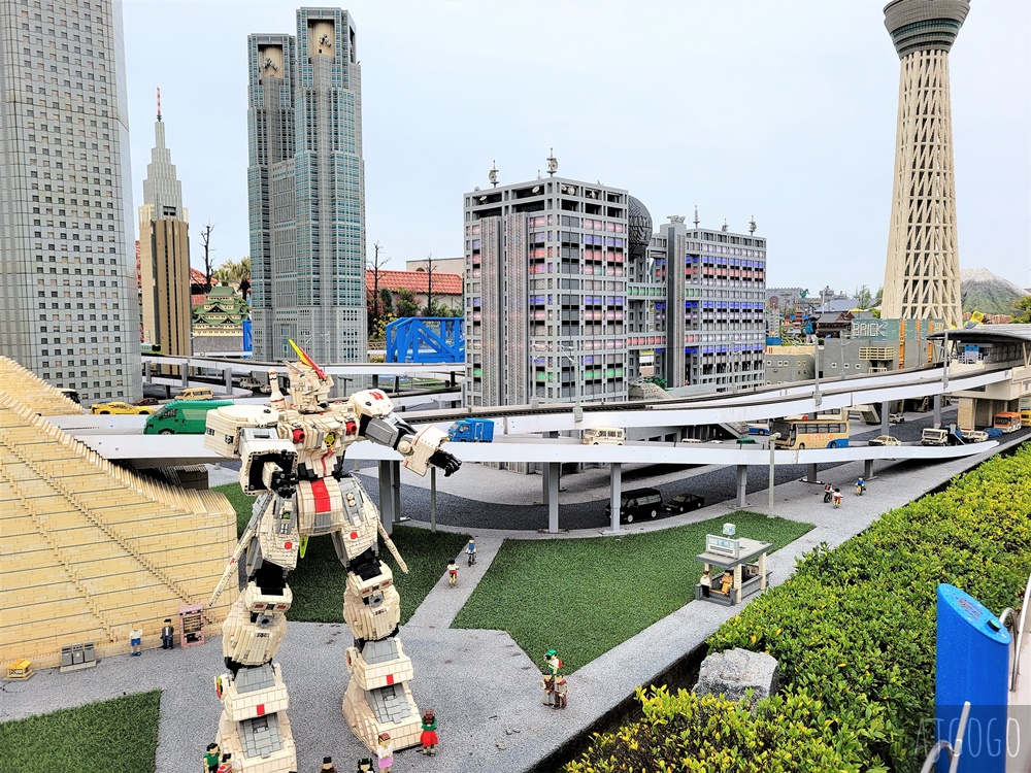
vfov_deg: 53.1
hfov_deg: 67.3
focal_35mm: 26
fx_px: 774
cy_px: 386
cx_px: 516
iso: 40
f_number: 1.8
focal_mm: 5.4
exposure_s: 1/507
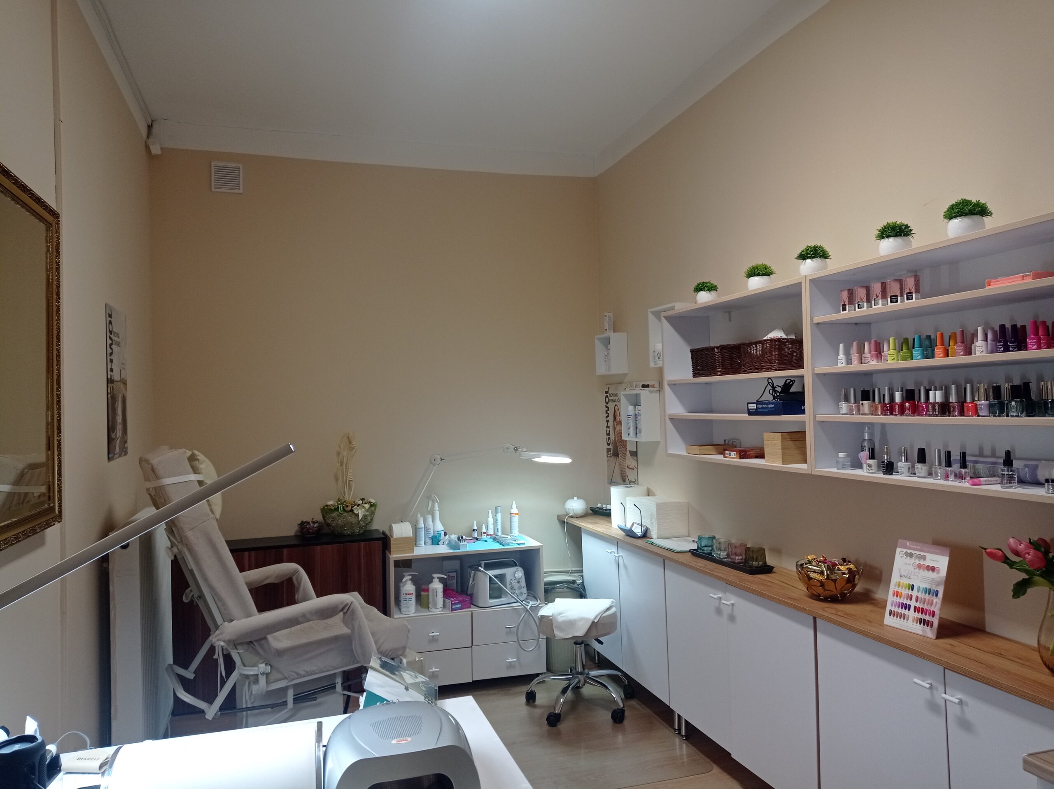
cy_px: 394
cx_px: 527
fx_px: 852
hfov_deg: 63.5
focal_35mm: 28
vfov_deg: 49.7
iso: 143
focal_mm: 4.74
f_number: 1.79
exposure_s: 1/50
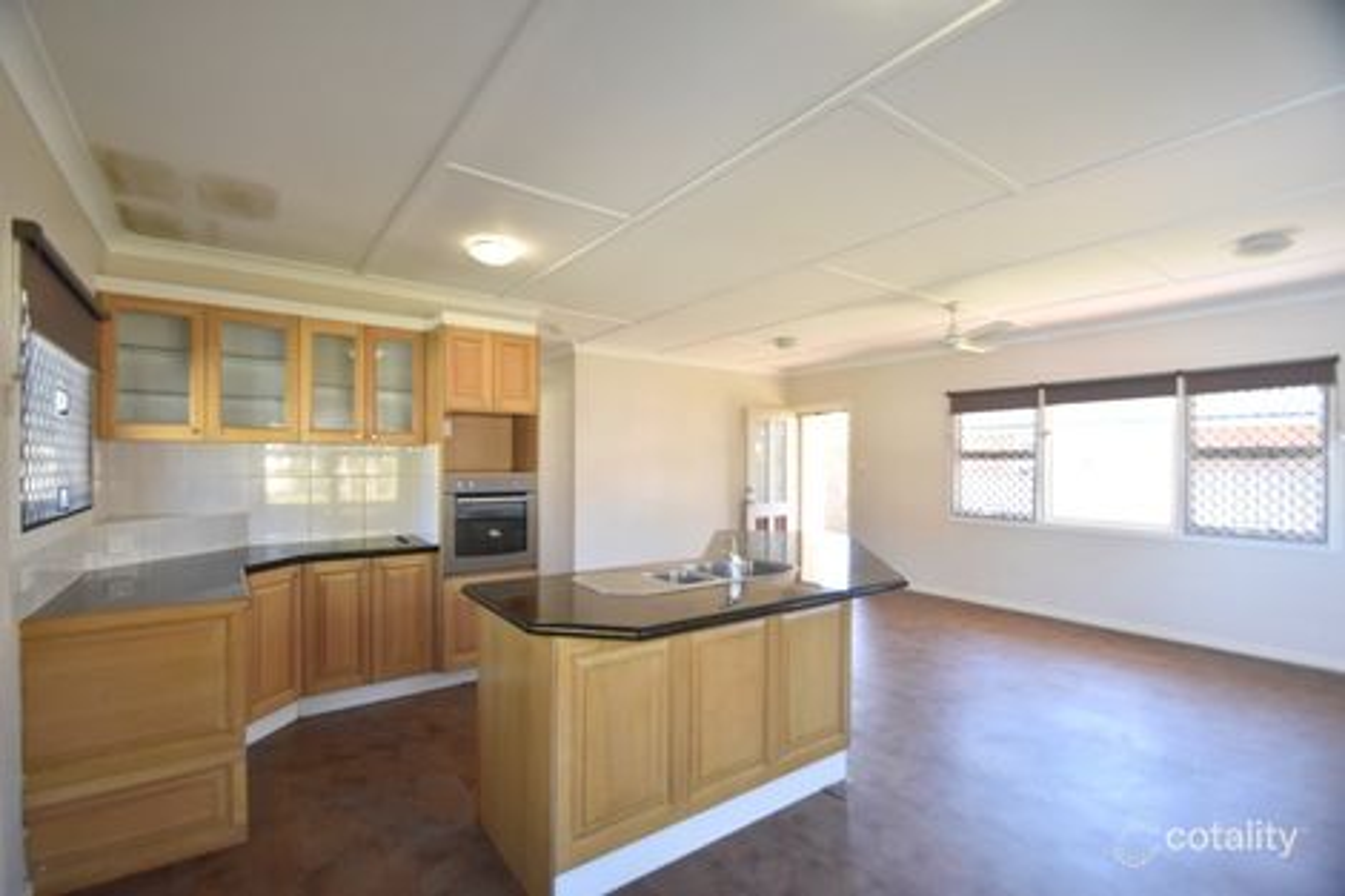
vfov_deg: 77.3
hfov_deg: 100.4
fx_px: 560
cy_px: 448
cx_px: 672
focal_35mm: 15
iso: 800
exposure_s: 1/80
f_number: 4.5
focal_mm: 10
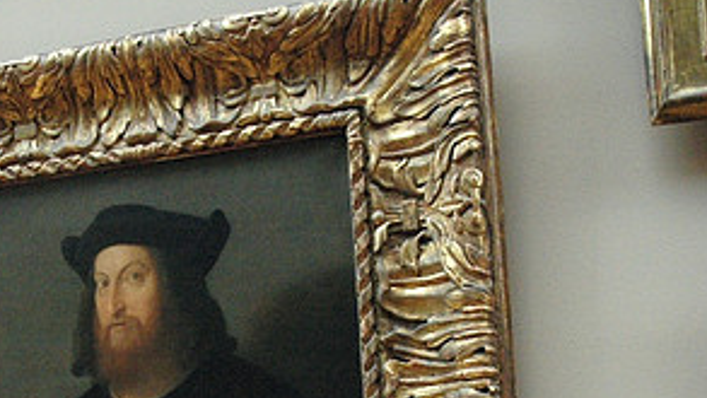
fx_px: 1050
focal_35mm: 56
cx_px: 220
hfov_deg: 36.7
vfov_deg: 20.4
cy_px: 447
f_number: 3.5
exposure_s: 1/20
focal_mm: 18
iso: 1600
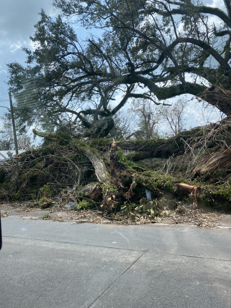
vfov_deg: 67.3
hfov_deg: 53.1
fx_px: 231
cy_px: 154
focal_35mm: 26
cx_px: 116
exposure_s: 1/1016
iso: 32
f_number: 1.8
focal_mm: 4.25
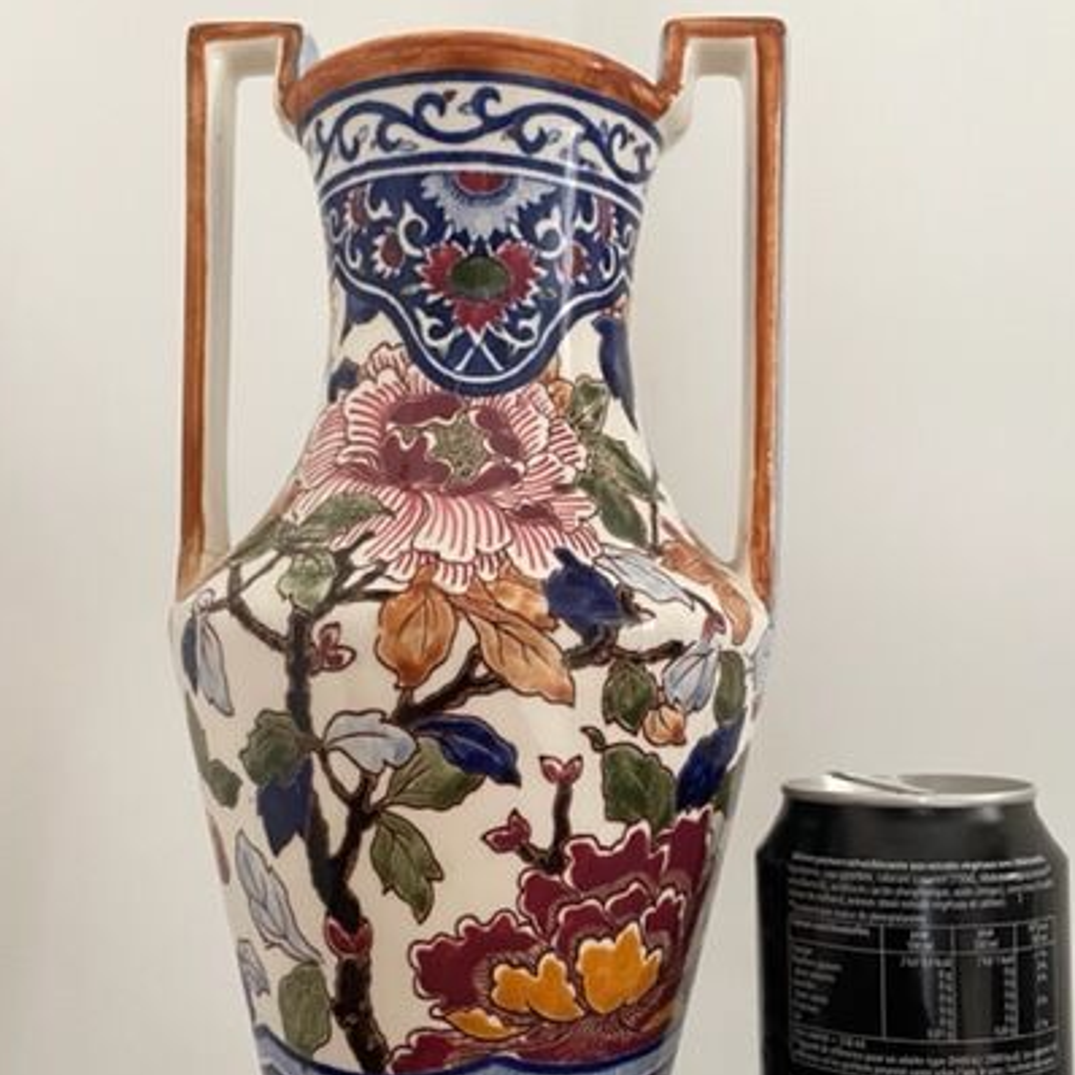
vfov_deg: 44.7
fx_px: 1300
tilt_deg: +1.7
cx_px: 616
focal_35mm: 37
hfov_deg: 44.8
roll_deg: +1.7
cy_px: 643
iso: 500
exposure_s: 1/53
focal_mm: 4.2
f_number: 1.6
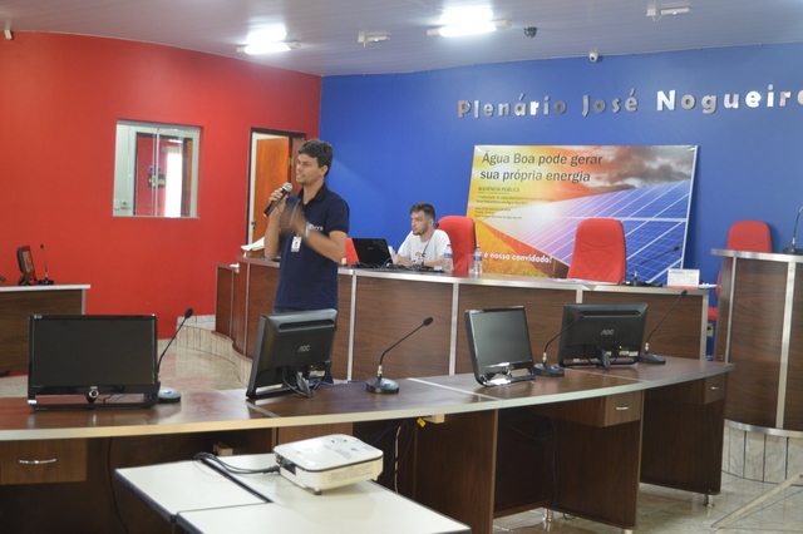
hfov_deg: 41.1
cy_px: 267
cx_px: 402
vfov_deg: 28.0
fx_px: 1070
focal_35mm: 48
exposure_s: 1/15
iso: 1000
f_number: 4.5
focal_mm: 32
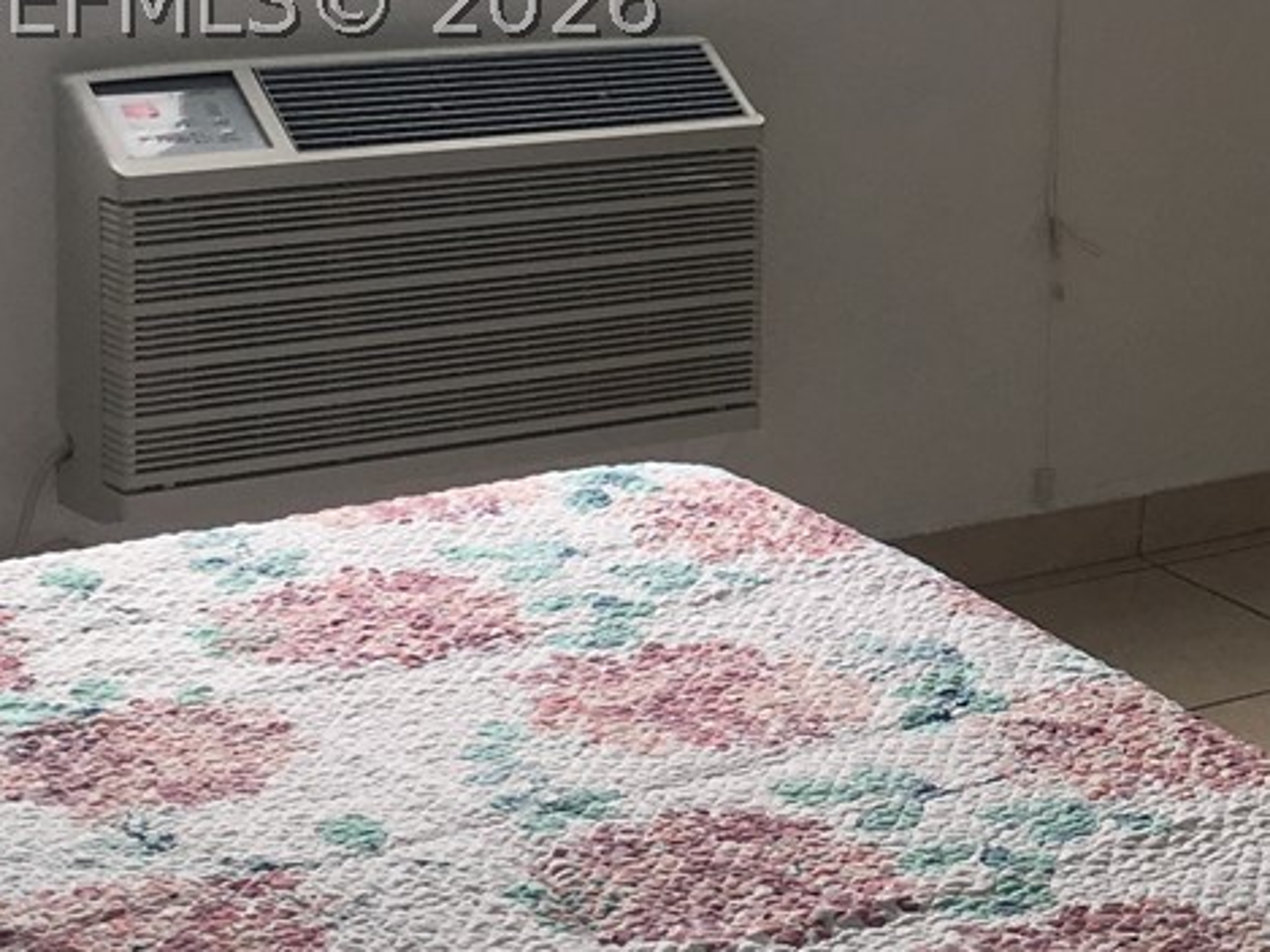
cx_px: 1489
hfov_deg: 18.8
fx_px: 3633
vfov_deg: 14.7
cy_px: 0
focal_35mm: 99
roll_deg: -3.2
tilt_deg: -9.0
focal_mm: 4.15
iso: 25
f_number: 2.2
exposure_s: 1/469
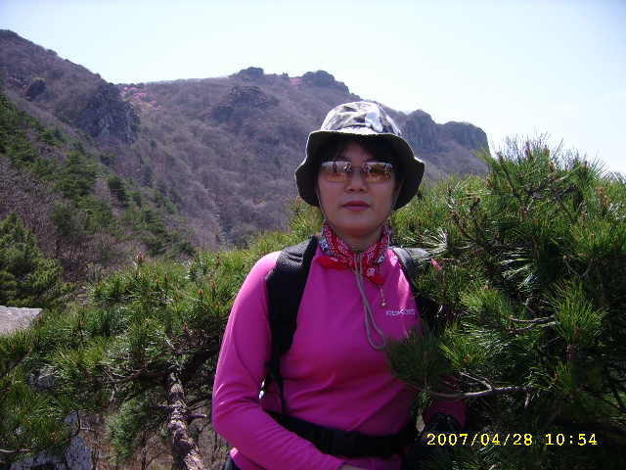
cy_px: 235
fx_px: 633
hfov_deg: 52.6
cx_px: 313
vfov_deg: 40.7
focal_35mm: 35
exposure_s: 1/706
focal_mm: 5.95
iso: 50
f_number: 2.8
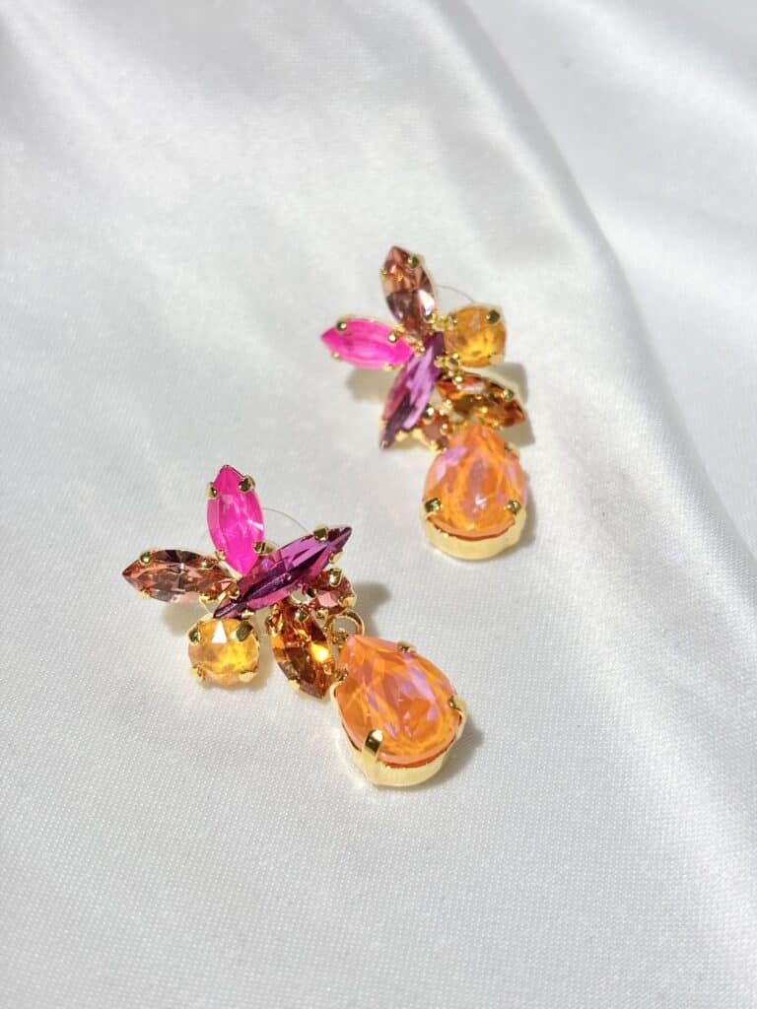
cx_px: 378
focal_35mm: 52
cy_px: 504
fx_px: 1516
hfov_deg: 28.0
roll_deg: -1.4
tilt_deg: -38.1
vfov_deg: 36.8
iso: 32
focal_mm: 5.96
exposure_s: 1/343
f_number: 1.6
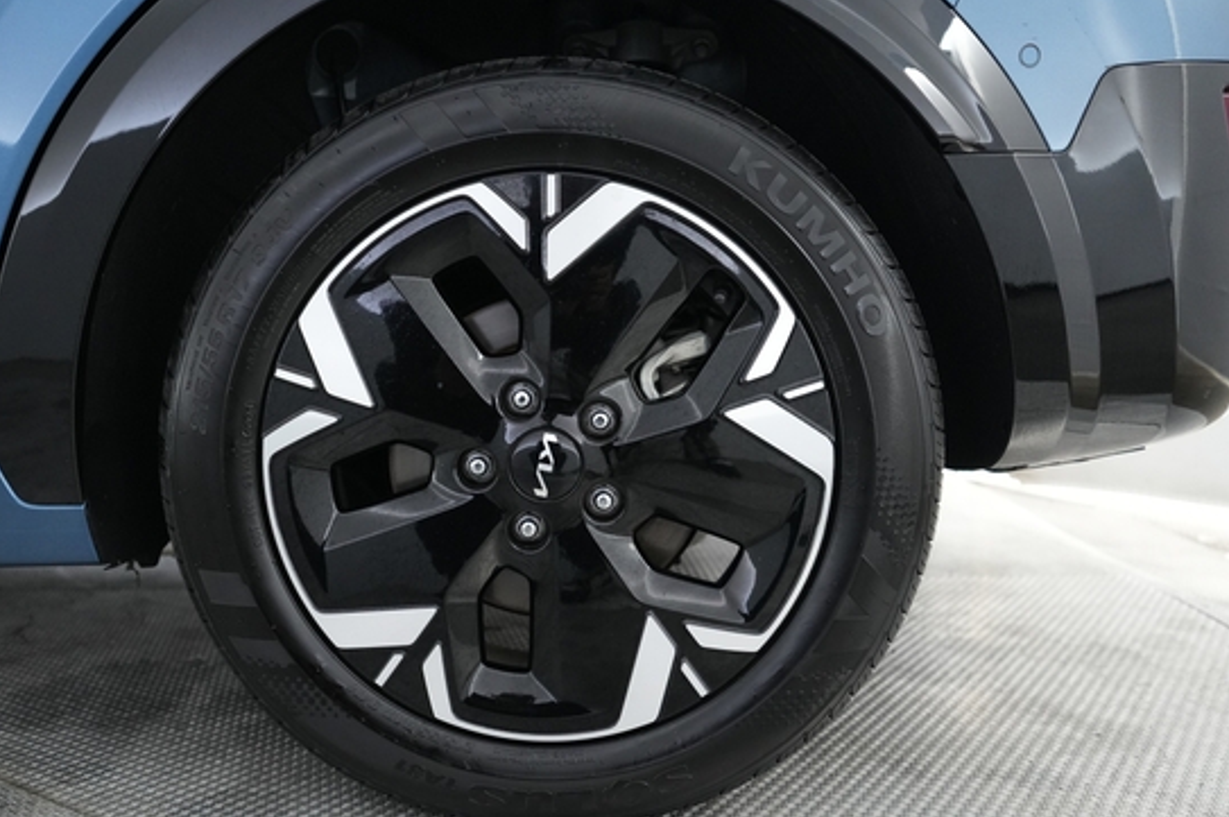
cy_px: 471
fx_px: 1126
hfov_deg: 57.1
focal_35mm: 33
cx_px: 550
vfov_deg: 39.8
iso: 4000
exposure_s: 1/160
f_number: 2.8
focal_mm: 28
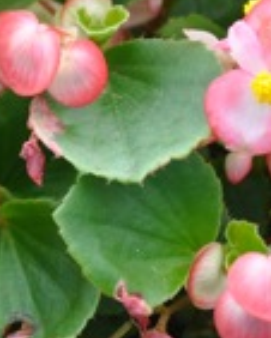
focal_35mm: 447
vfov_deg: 4.3
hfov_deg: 3.5
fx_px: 4477
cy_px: 99
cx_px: -98
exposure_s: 1/250
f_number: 4.5
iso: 800
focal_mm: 70
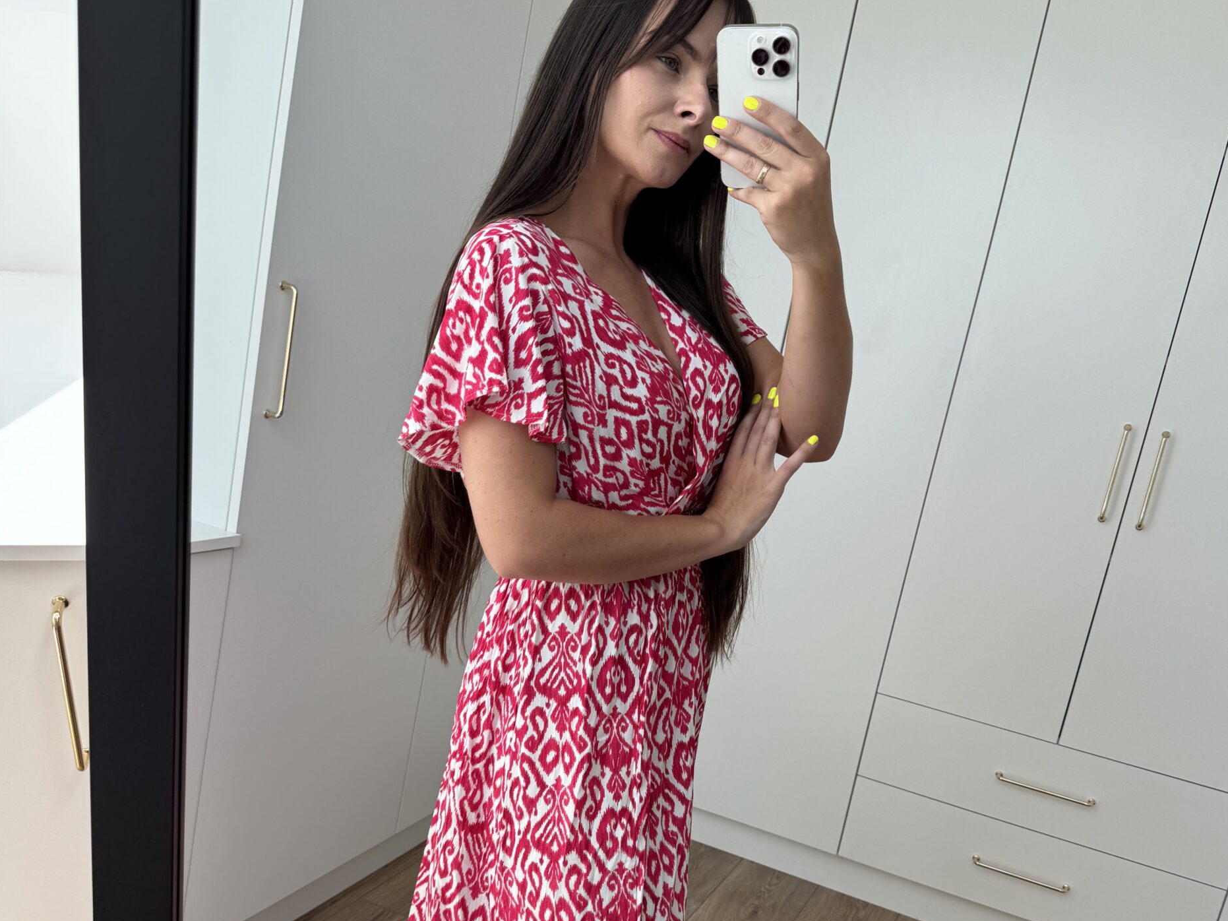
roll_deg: -9.8
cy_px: 559
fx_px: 1171
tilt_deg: -34.0
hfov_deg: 55.4
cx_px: 630
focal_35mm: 33
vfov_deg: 42.7
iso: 80
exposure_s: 1/615
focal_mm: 6.76
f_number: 1.78
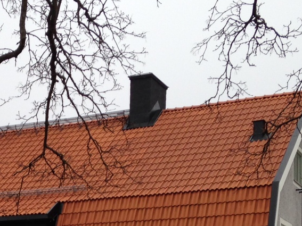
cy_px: 282
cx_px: 54
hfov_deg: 20.4
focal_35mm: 95
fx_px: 829
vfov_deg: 15.0
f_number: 2.4
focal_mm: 4.12
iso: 50
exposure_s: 1/235
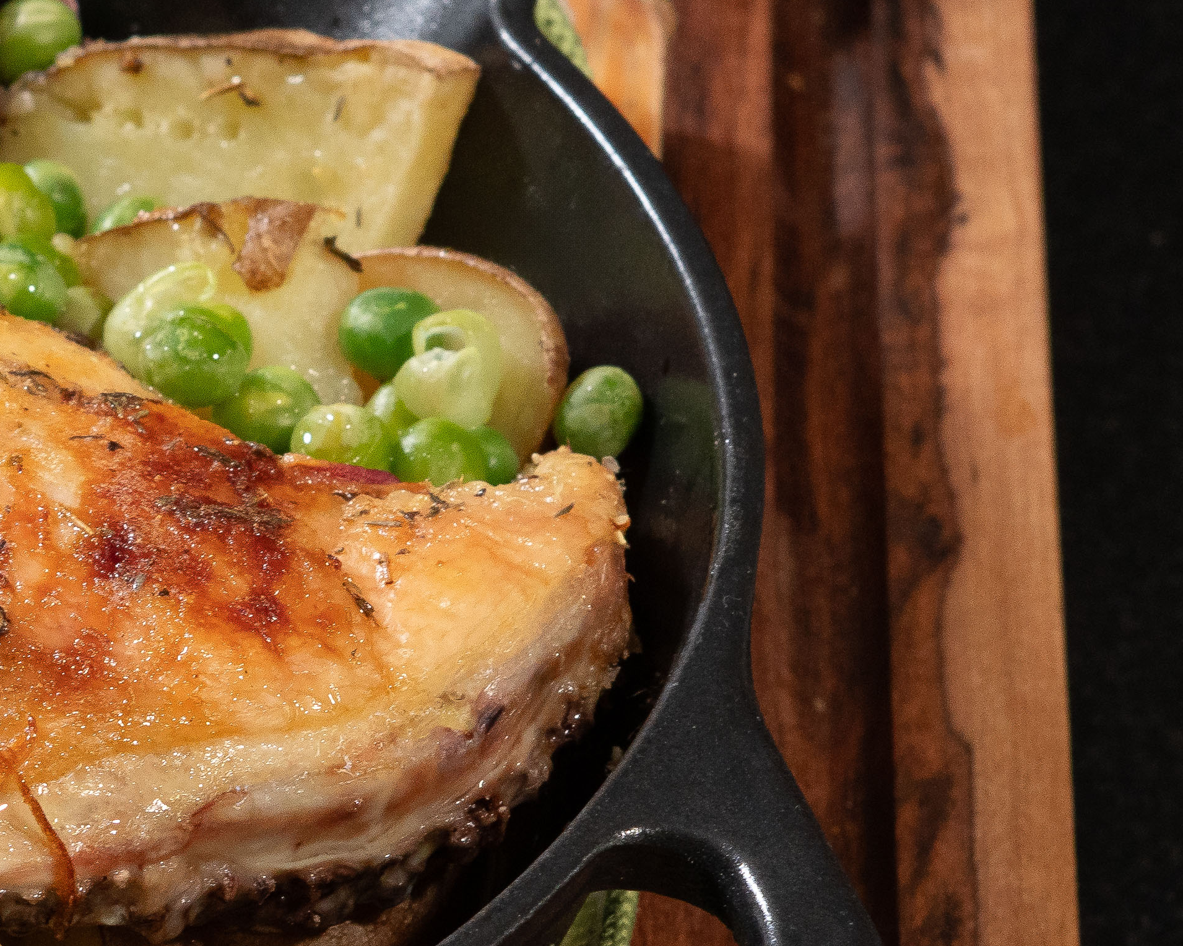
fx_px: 7738
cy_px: 670
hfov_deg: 8.7
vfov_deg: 7.0
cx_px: -212
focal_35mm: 221
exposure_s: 1/100
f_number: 7.1
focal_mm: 50
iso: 1000
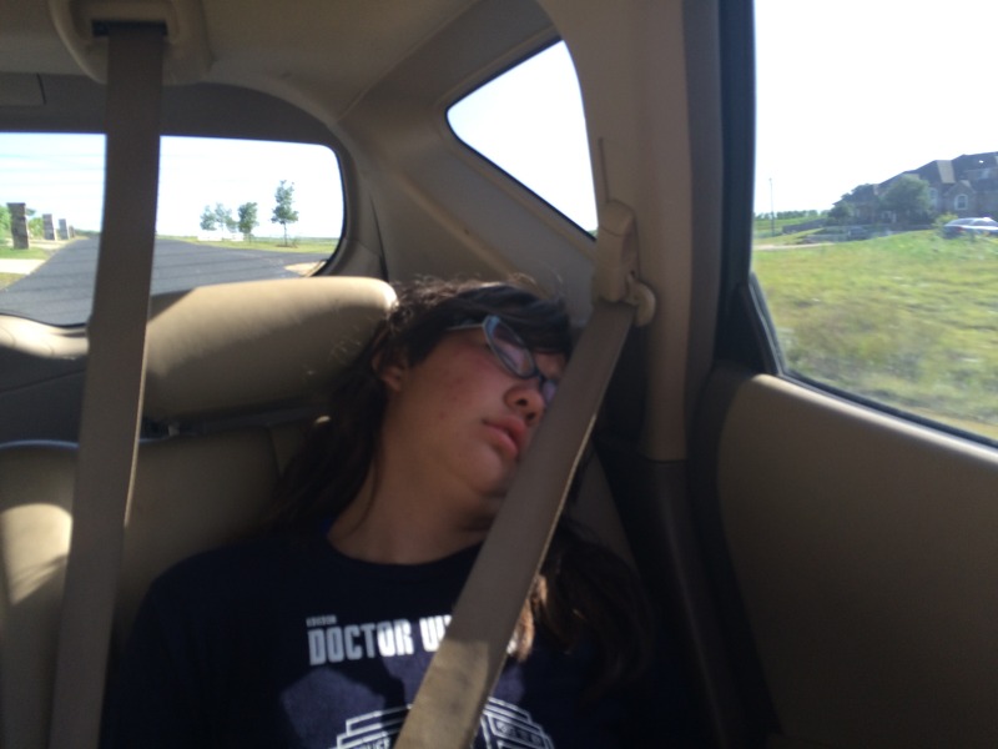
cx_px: 499
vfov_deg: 48.2
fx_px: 836
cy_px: 374
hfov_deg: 61.7
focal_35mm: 29
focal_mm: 4.15
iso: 40
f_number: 2.2
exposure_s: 1/120
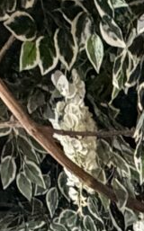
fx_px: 932
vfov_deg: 9.5
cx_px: 302
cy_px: 768
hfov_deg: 8.3
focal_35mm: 148
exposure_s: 1/50
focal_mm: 2.22
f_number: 2.2
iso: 400
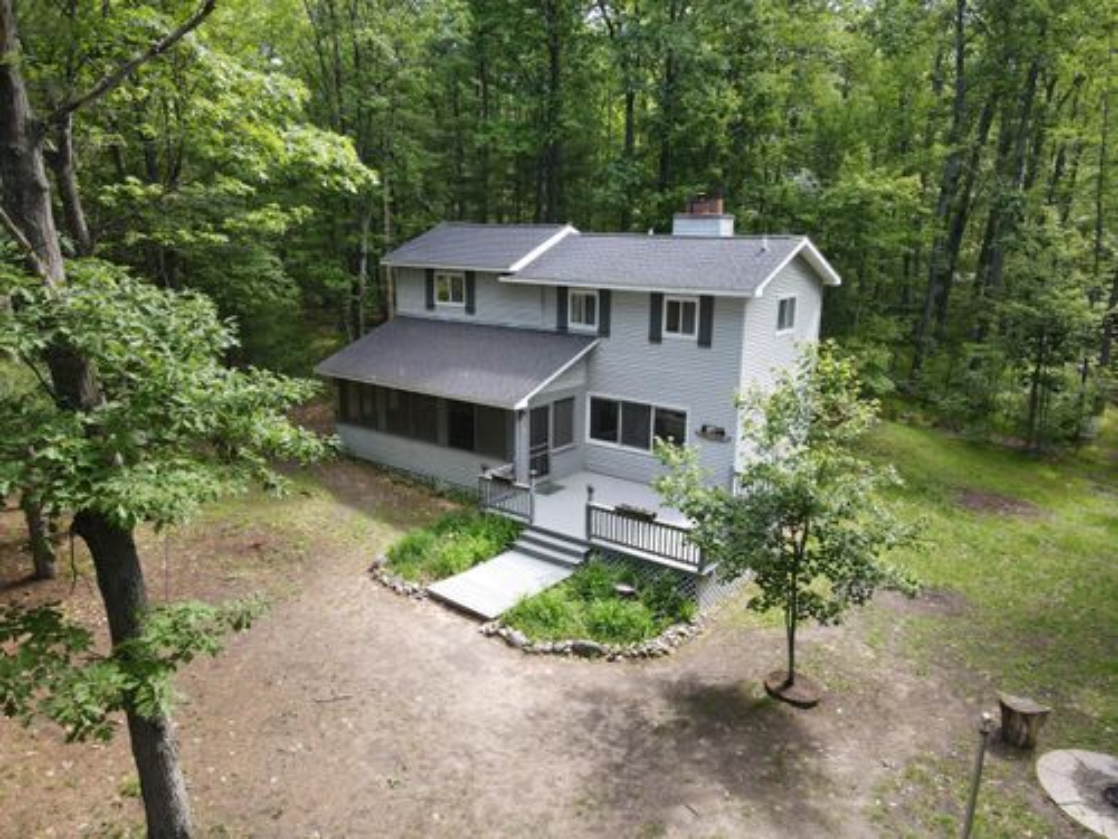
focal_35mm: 24
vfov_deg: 56.8
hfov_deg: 71.6
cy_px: 420
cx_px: 559
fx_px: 775
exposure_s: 1/50
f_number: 2.8
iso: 100
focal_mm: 4.5
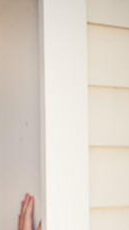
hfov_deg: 8.8
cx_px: -84
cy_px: 185
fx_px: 810
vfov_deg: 16.0
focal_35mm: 133
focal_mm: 50
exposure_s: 1/5000
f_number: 1.4
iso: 200
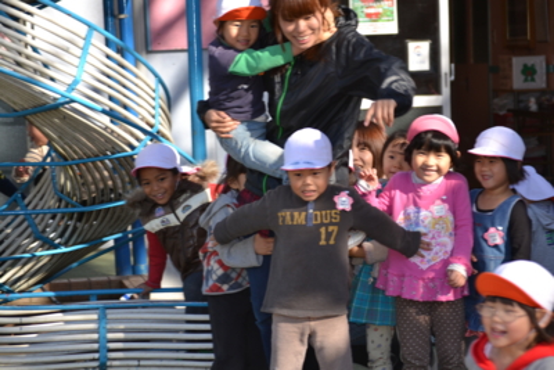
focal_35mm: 112
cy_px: 185
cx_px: 277
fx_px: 1732
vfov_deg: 12.2
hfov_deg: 18.2
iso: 100
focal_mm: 75
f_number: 4.5
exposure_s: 1/200
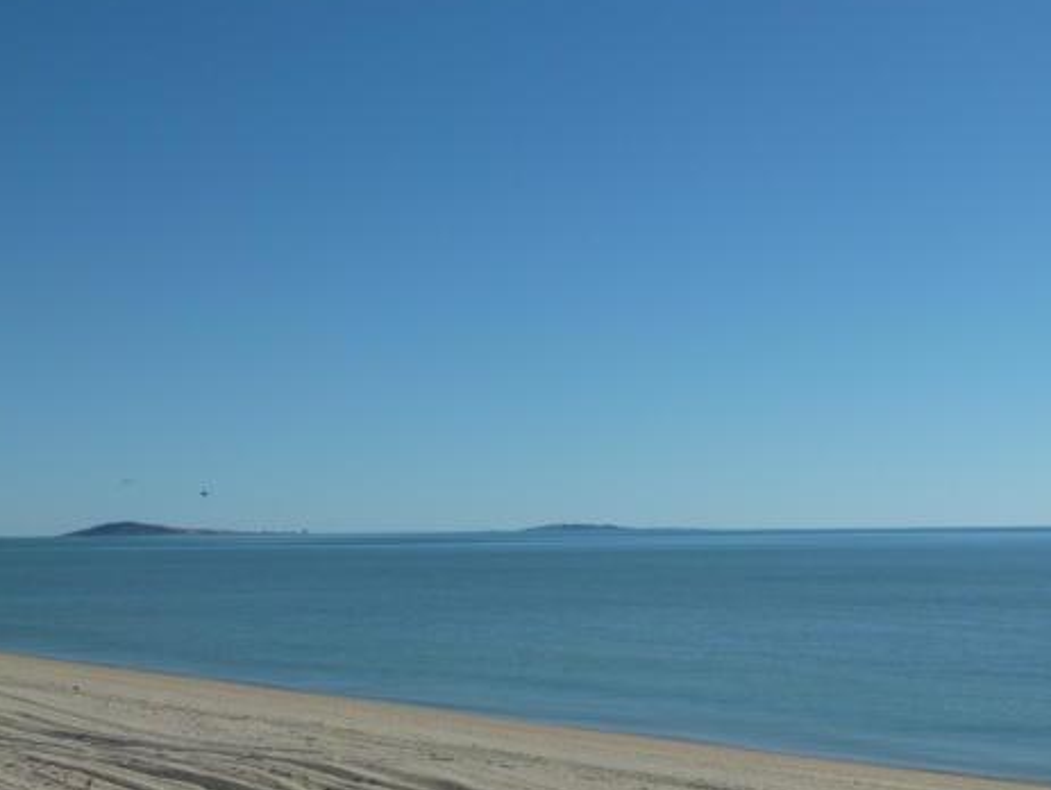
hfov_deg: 33.0
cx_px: 672
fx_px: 1762
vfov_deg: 25.2
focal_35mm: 58
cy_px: 515
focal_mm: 6.9
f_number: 5.6
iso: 80
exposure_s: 1/640
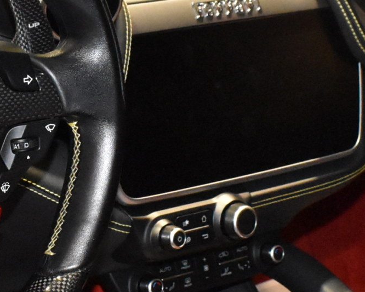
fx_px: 1405
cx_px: -12
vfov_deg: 11.9
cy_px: 206
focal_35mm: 130
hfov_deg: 14.5
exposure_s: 1/60
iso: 6400
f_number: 8
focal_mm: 24
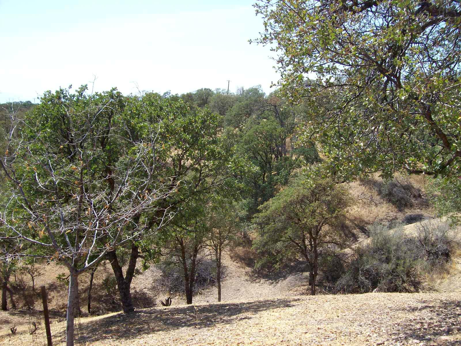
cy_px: 173
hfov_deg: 51.4
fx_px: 479
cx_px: 230
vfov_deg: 39.7
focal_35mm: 36
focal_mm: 6
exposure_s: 1/343
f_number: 4.8
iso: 80
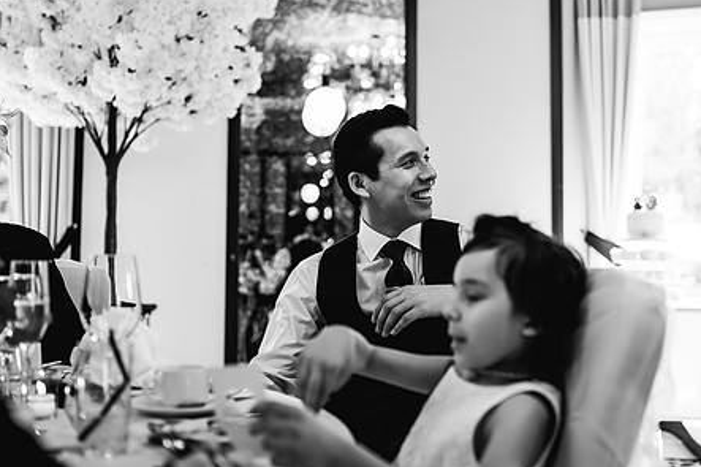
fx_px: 915
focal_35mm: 47
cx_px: 430
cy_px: 184
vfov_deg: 28.6
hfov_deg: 41.7
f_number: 1.8
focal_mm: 35
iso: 320
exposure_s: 1/250
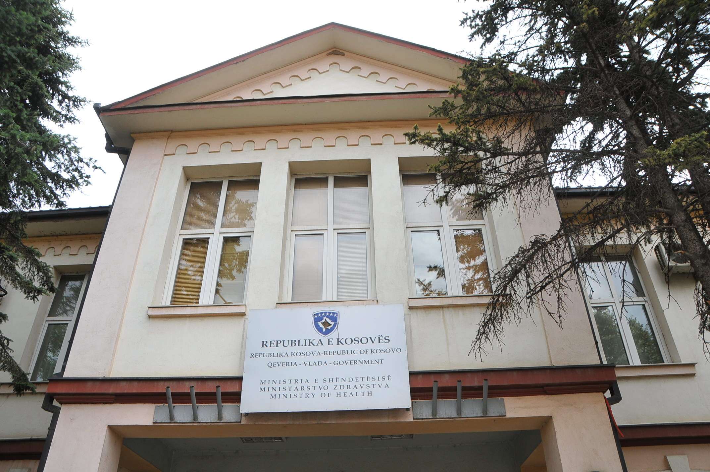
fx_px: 532
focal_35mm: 27
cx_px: 355
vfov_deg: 47.8
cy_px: 236
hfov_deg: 67.4
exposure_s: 1/400
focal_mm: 18
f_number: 5.6
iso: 320
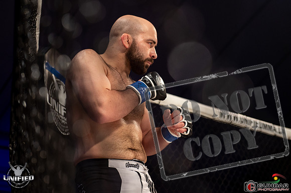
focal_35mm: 77
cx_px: 137
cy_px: 96
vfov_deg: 17.6
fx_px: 626
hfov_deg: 26.2
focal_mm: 70
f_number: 4
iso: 1600
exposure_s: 1/500
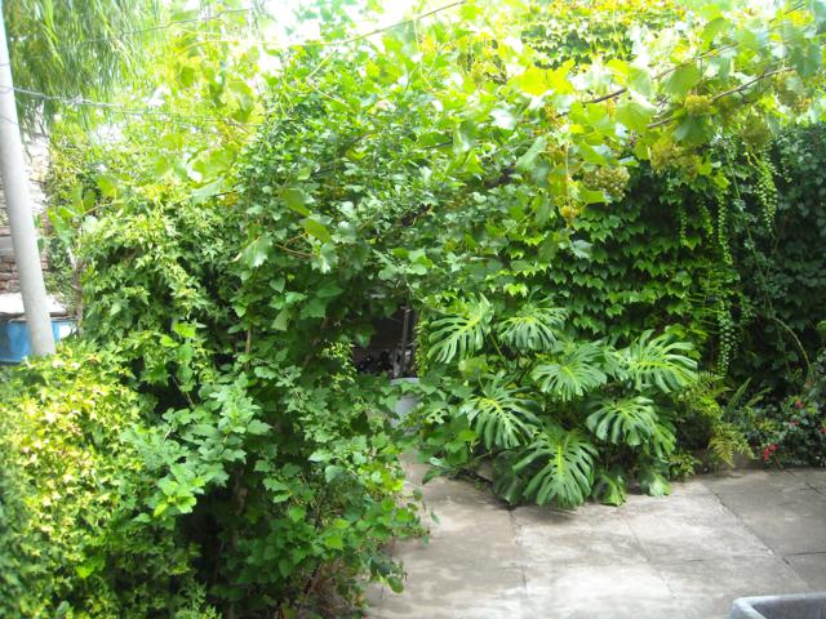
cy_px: 310
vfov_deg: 40.7
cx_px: 413
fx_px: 835
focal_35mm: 35
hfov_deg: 52.6
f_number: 2.8
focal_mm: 5.7
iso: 64
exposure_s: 1/100
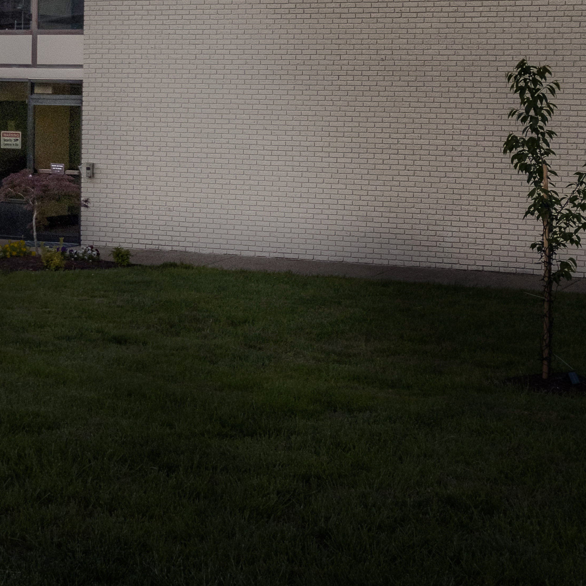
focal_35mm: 83
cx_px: 153
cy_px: 87
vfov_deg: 20.6
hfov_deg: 20.7
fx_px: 1590
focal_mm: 24
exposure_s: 1/480
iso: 400
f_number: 5.6
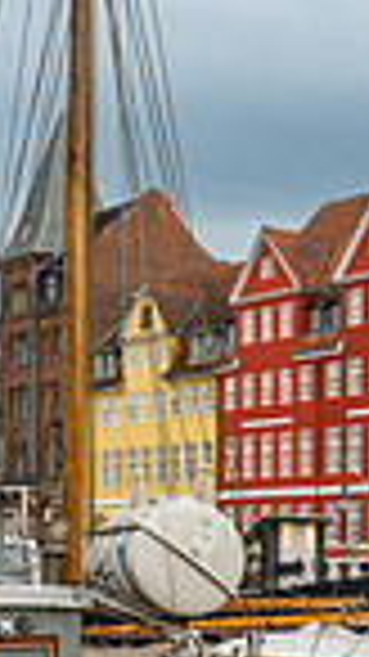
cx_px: 454
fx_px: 1741
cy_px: 576
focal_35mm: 100
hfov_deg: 11.8
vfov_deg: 21.0
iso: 200
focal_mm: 31
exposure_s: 1/30
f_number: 5
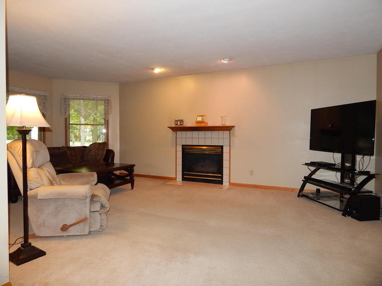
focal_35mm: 23
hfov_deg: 73.9
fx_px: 254
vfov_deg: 58.9
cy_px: 143
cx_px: 191
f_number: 3
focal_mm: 4
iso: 200
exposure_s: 1/30
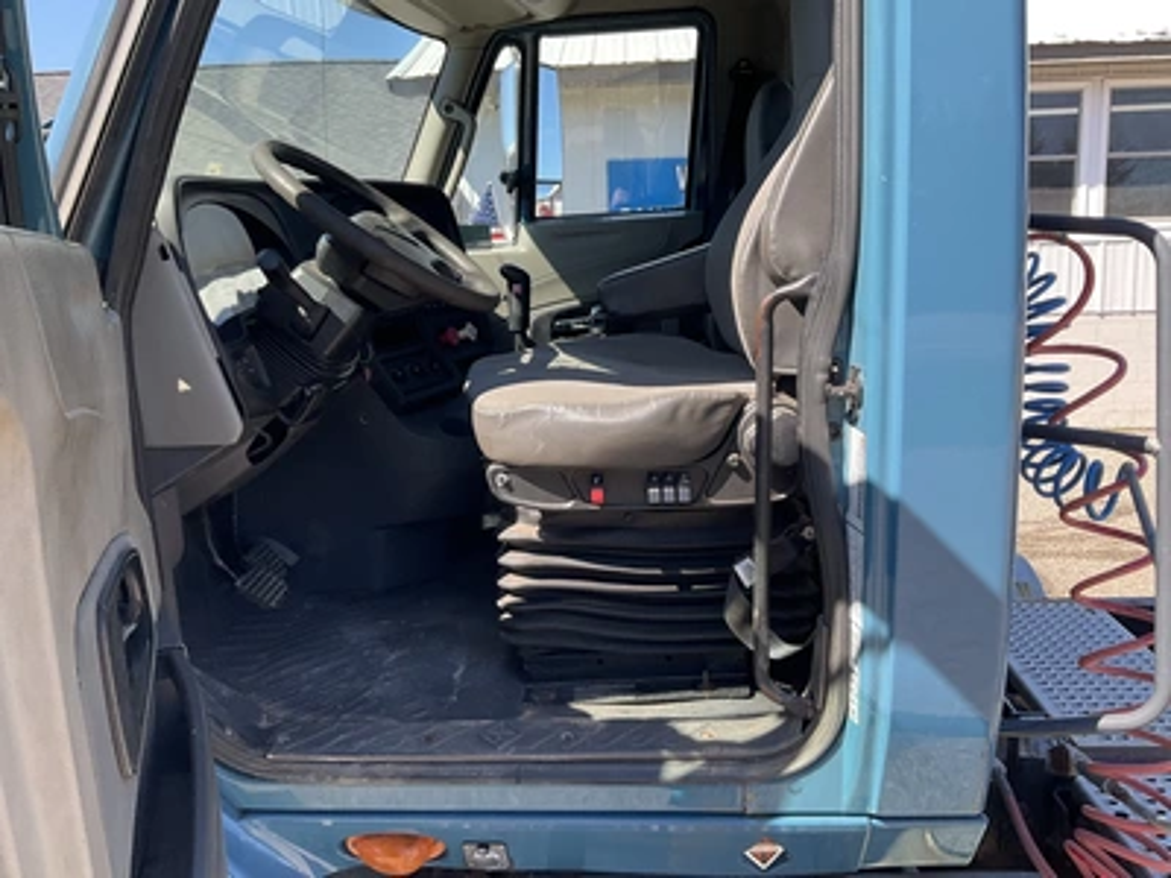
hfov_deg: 61.7
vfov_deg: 48.2
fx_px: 981
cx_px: 586
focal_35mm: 29
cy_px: 439
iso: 25
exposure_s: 1/342
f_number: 1.8
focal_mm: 3
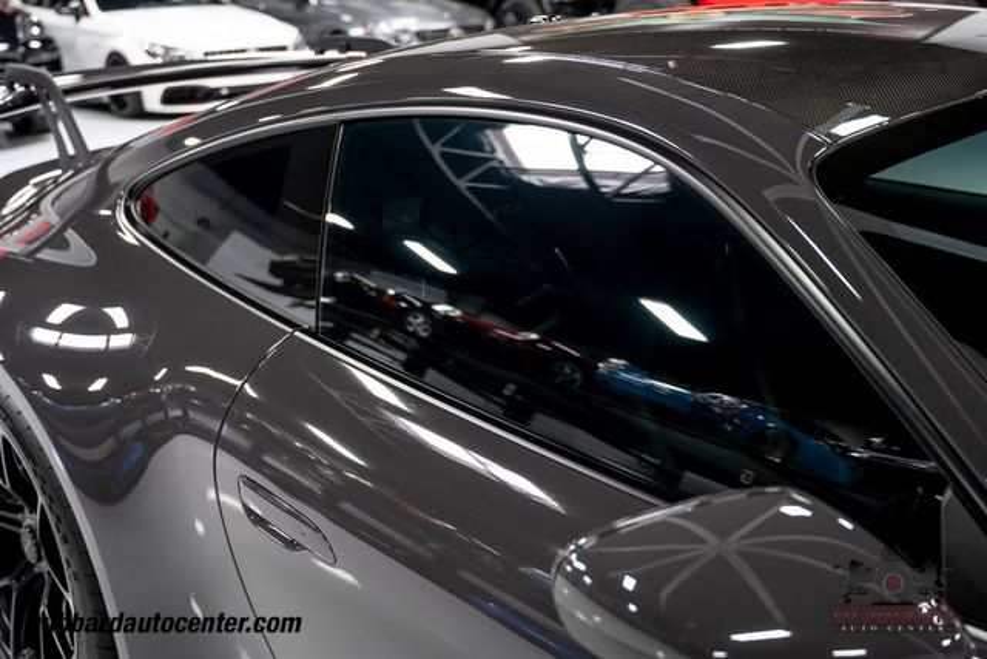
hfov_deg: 48.4
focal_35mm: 40
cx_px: 494
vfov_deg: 33.4
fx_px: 1097
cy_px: 330
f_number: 4
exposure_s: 1/60
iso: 800
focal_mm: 40
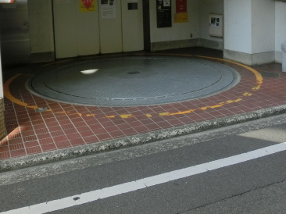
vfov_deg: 32.8
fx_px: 347
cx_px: 145
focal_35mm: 42
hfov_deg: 44.8
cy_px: 28
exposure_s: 1/400
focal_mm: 4.24
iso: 80
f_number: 3
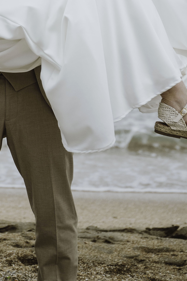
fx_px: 1574
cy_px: -102
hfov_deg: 6.8
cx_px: -17
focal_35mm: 202
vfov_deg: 10.0
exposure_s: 1/6400
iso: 640
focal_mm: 70
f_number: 2.8
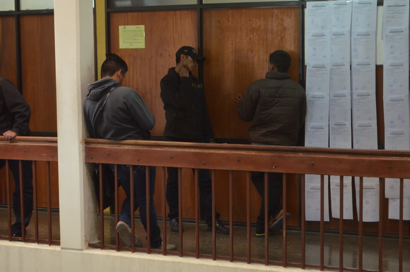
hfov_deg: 24.7
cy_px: 136
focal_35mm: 82
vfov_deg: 16.5
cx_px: 205
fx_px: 938
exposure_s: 1/30
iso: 2500
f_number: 5.6
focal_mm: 55
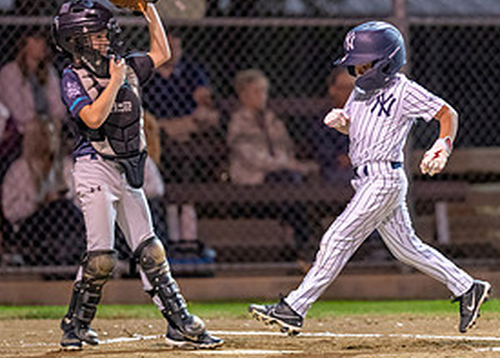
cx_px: 389
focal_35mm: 355
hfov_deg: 5.7
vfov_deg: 4.1
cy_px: 138
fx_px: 5046
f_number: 1.8
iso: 2500
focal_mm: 135
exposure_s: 1/1000
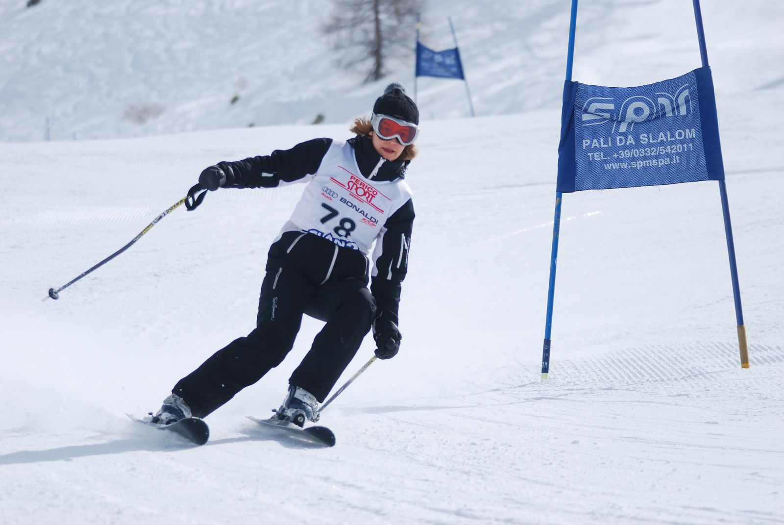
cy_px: 262
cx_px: 392
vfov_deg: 6.1
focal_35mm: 225
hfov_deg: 9.1
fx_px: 4906
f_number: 5
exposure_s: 1/1250
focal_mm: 150
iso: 100
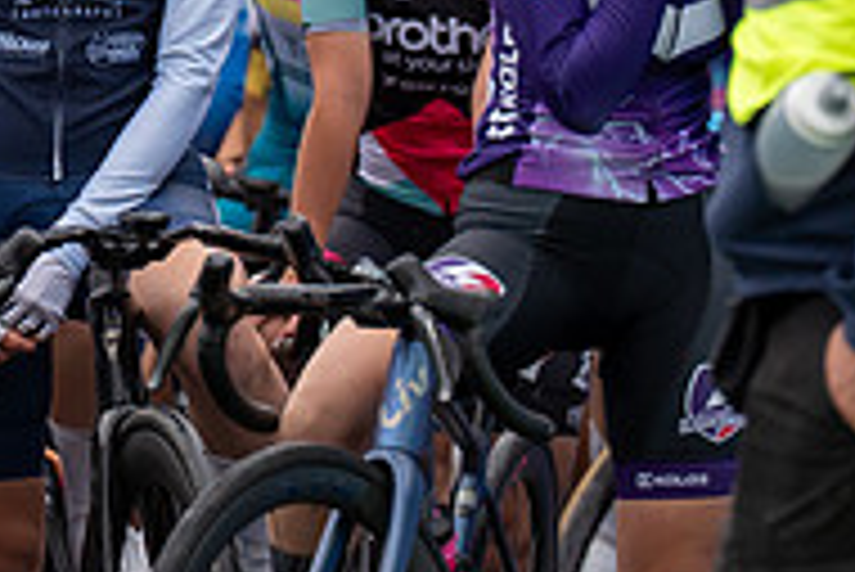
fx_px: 14950
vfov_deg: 2.2
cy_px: -129
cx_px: 36
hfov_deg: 3.3
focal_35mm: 629
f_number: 3.5
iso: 400
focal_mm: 200
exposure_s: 1/800
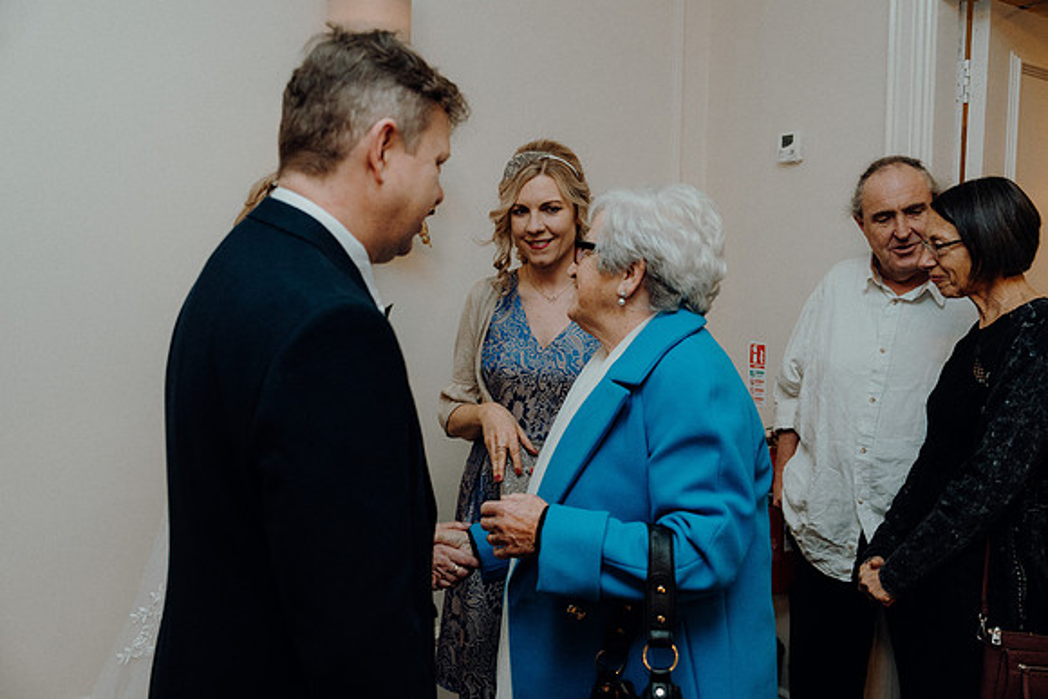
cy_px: 350
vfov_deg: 37.9
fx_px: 1019
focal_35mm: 35
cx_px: 524
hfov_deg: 54.4
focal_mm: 35
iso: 2500
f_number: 3.5
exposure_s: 1/200
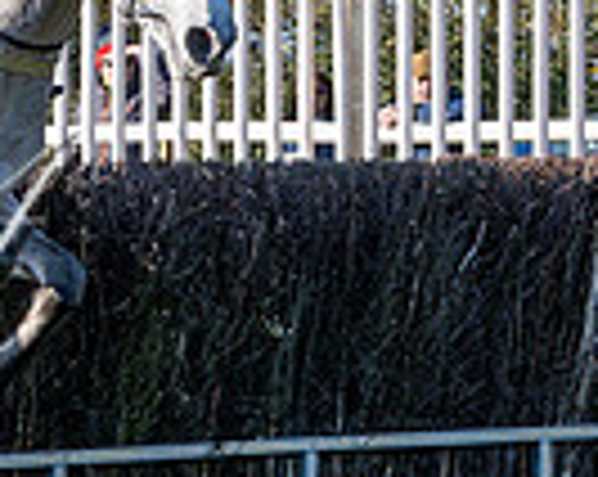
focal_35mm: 341
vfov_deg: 4.5
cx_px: -587
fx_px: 6026
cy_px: 27
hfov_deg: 5.6
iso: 400
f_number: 5
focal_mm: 45
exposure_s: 1/1600
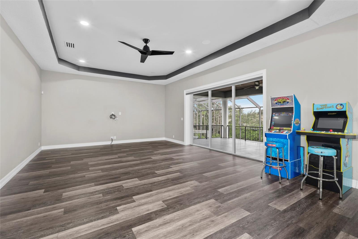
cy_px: 120
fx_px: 149
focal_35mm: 15
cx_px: 179
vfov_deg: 77.3
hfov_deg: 100.4
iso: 100
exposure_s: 2.5
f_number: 7.1
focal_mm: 10
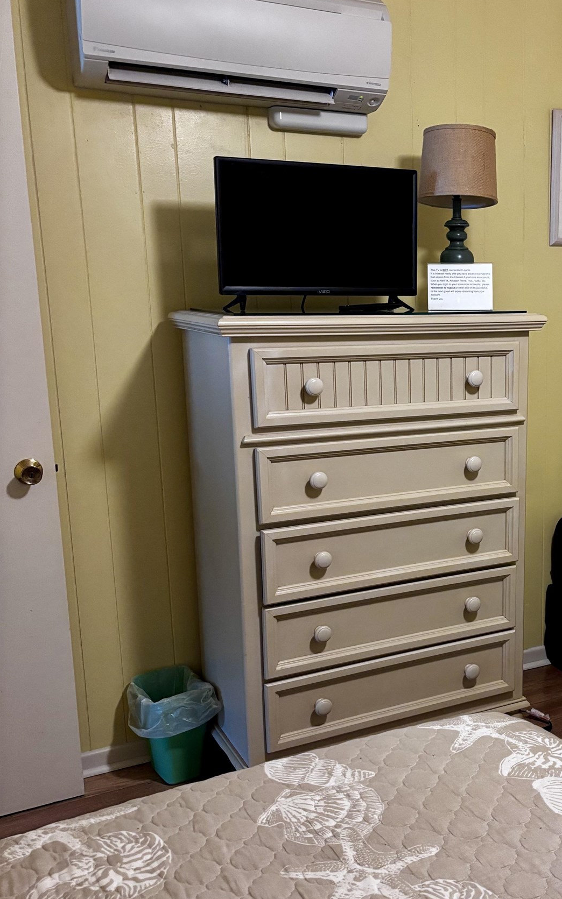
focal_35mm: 38
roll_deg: -0.6
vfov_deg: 51.5
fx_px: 931
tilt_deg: -12.4
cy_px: 484
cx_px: 463
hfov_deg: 32.5
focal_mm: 5.96
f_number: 1.6
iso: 400
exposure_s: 1/40
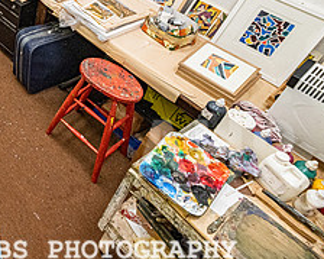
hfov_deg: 39.5
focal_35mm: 34
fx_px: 326
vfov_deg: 37.9
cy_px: -8
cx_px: -58
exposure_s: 1/320
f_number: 5
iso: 1000
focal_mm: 14
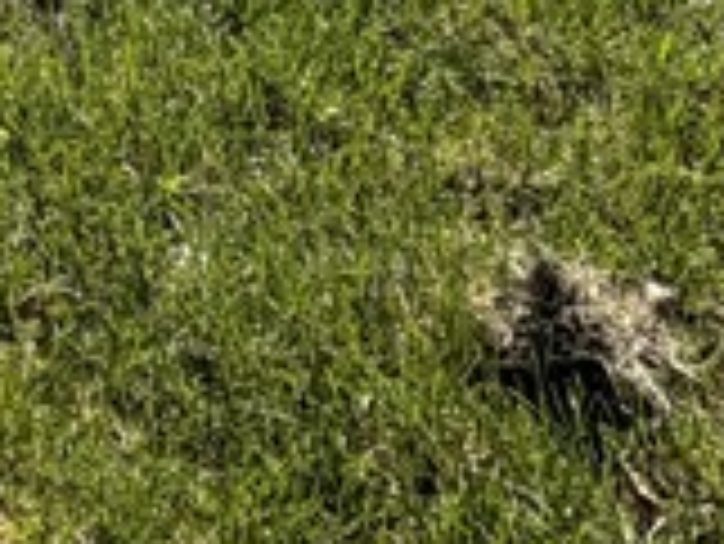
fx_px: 1863
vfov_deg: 13.2
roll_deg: +0.0
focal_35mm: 89
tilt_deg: -12.2
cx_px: -576
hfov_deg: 17.7
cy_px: -697
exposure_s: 1/770
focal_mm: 2.22
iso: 20
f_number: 2.2
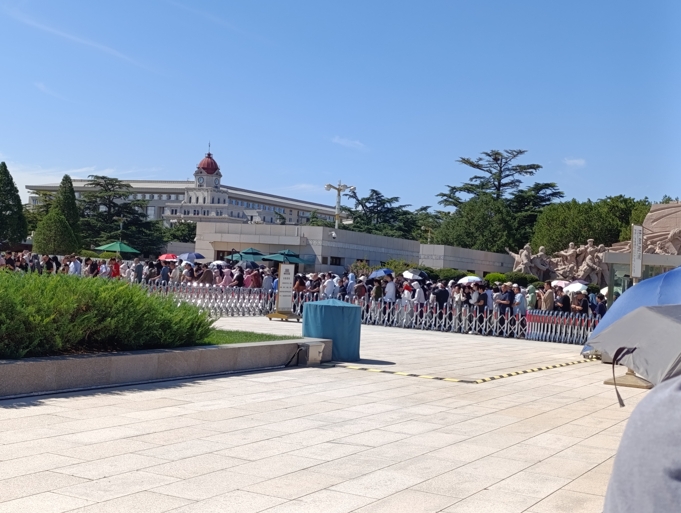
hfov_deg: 41.2
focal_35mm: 46
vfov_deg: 31.6
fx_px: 906
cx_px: 340
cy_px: 256
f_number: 1.6
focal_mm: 6.14
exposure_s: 1/849
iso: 50
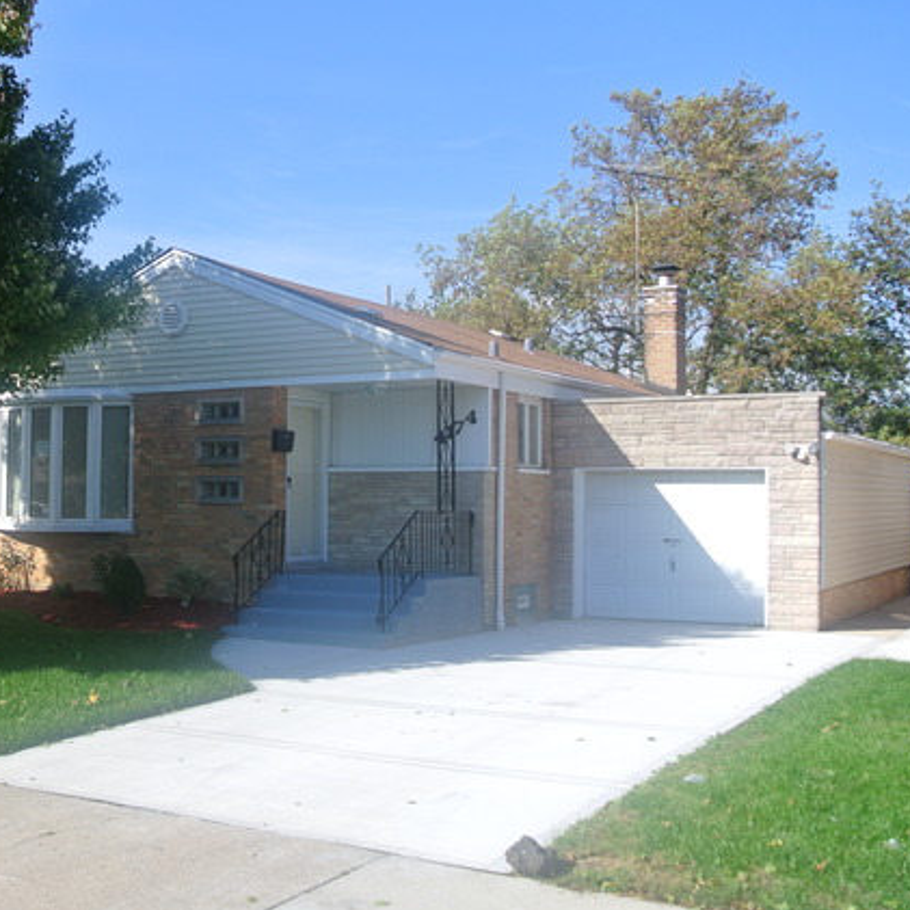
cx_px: 246
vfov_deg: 38.3
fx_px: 1309
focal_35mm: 44
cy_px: 454
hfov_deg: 37.6
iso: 100
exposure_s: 1/500
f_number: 4.5
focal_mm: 12.7
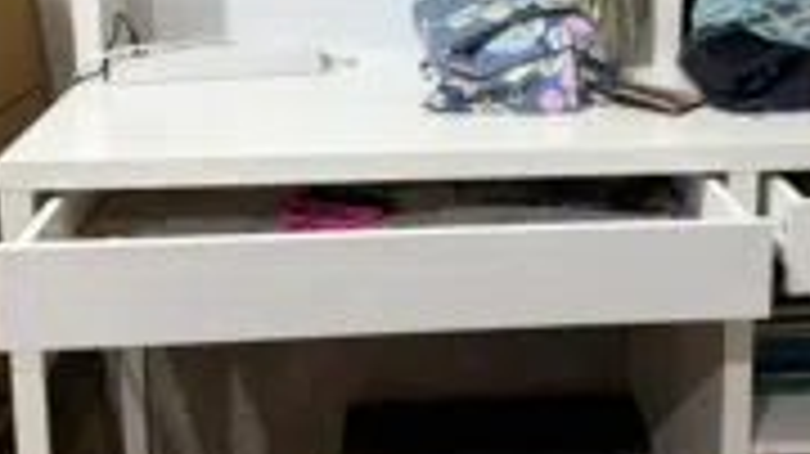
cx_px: 518
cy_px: 54
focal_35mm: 58
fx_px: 1245
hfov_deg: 35.8
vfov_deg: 20.3
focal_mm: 6.76
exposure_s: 1/33
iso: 640
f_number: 1.78
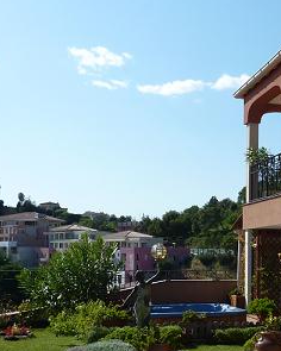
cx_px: 279
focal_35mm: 61
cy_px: 228
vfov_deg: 30.8
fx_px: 634
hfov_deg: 23.9
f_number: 5
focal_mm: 4.1
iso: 80
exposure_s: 1/500
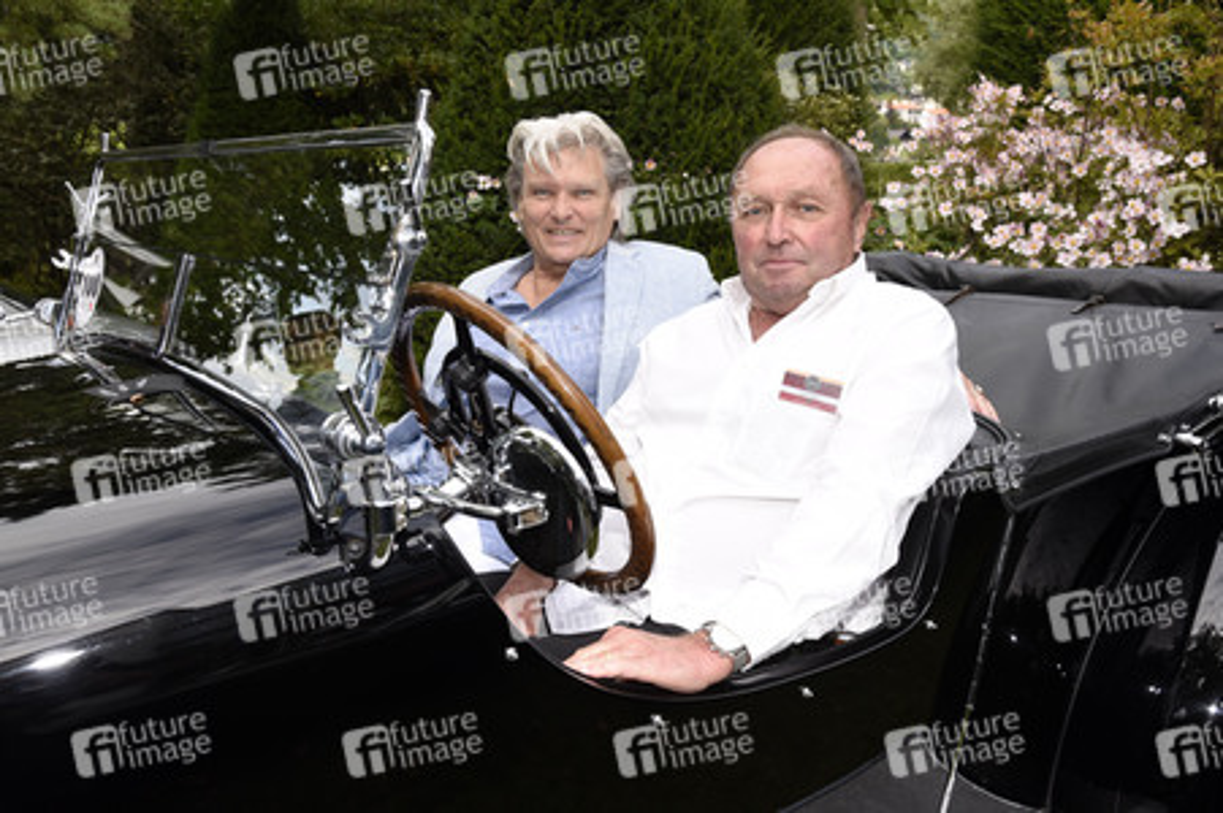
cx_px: 612
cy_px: 406
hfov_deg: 55.8
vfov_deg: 38.8
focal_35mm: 34
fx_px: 1154
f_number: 8
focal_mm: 34
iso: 250
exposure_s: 1/125
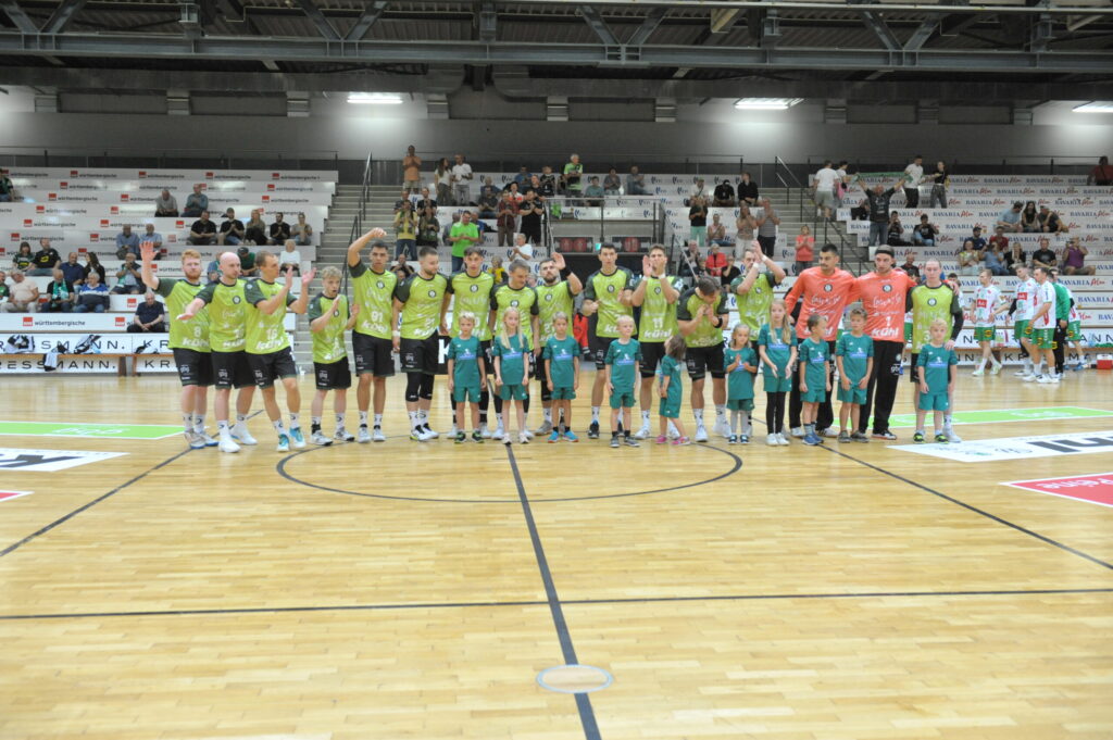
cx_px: 556
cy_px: 370
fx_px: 1081
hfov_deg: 54.5
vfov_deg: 37.8
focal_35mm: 35
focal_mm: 35
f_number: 4.5
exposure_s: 1/250
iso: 3200
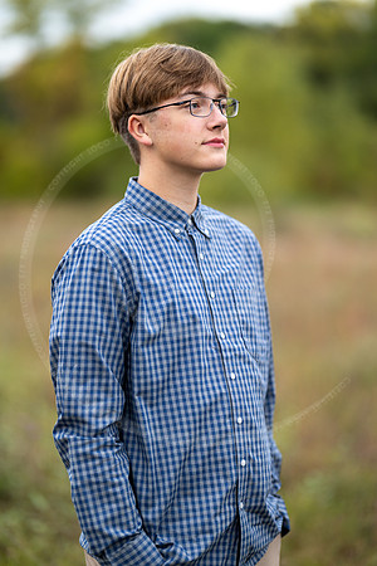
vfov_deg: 23.9
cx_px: 188
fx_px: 1335
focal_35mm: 85
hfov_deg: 16.1
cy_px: 283
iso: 500
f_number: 1.3
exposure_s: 1/400
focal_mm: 85
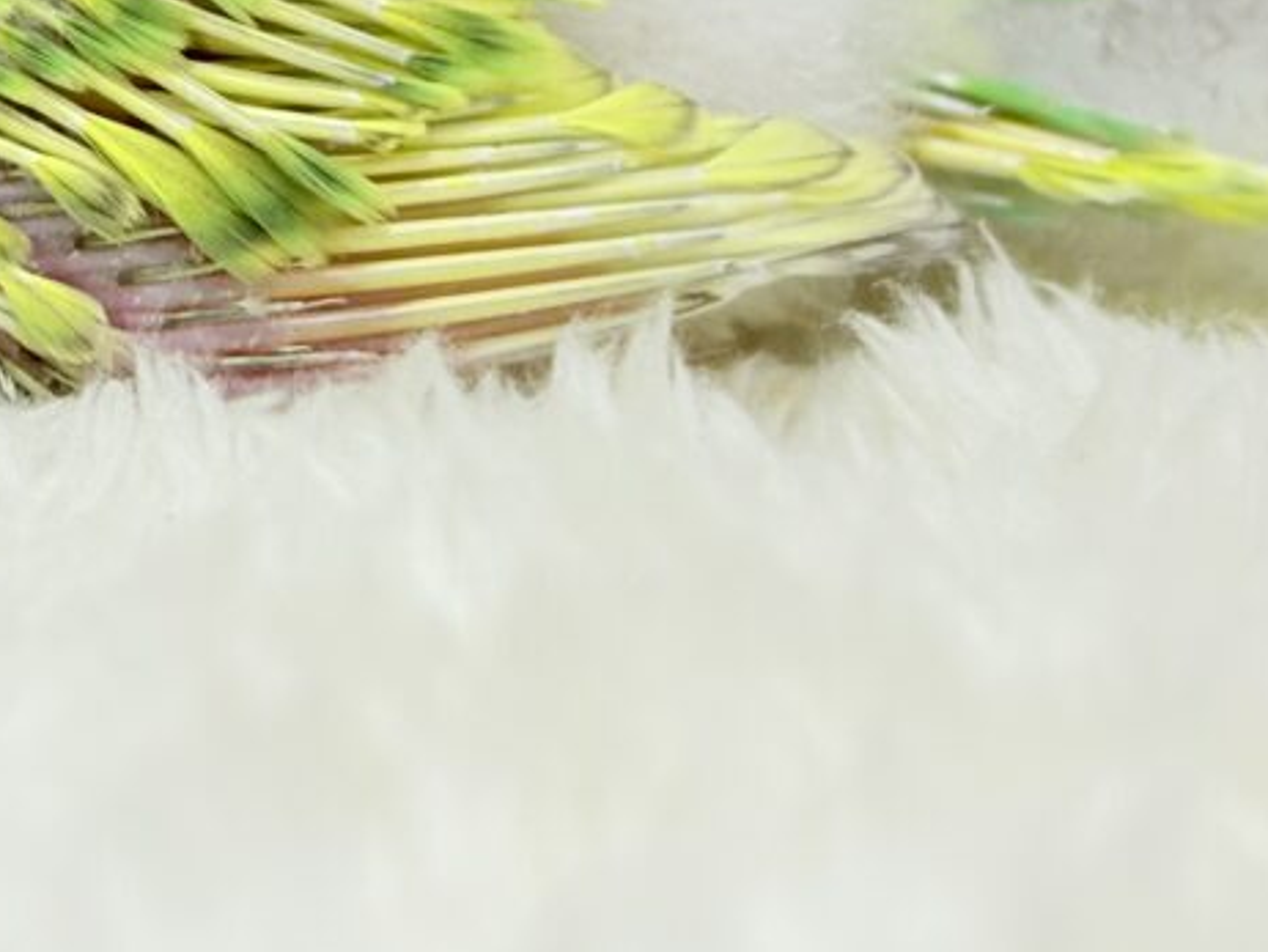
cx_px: -14
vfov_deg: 10.8
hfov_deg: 14.4
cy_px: -151
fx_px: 4948
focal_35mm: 135
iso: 64
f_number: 1.6
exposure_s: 1/100
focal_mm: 5.96
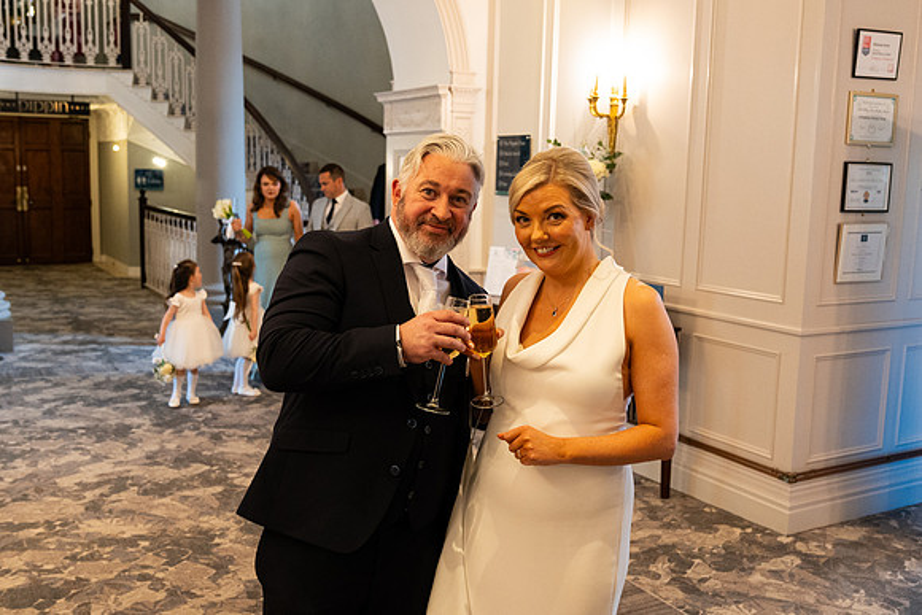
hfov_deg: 53.1
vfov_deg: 36.9
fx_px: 922
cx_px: 461
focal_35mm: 36
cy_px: 308
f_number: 2.8
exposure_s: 1/160
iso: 2500
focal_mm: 24
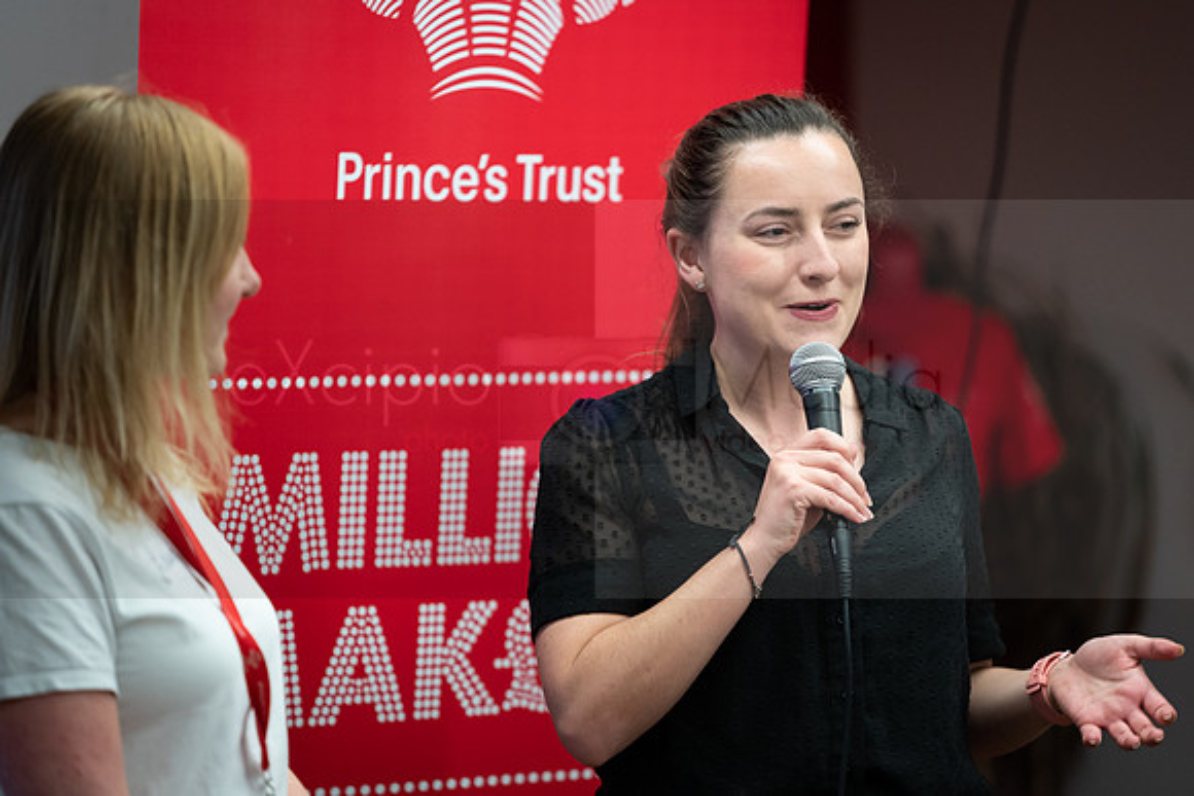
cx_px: 610
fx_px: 6794
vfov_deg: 6.7
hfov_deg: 10.0
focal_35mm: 205
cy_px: 390
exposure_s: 1/250
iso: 2500
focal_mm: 200
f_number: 2.8
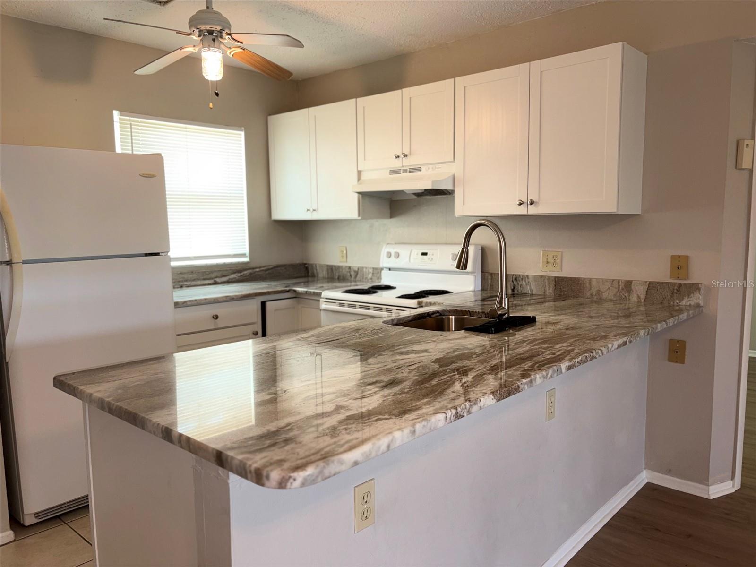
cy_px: 284
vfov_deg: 53.1
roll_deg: +0.0
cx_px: 378
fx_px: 568
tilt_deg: -5.7
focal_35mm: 26
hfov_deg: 67.3
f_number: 1.6
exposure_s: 1/25
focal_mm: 5.96
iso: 40
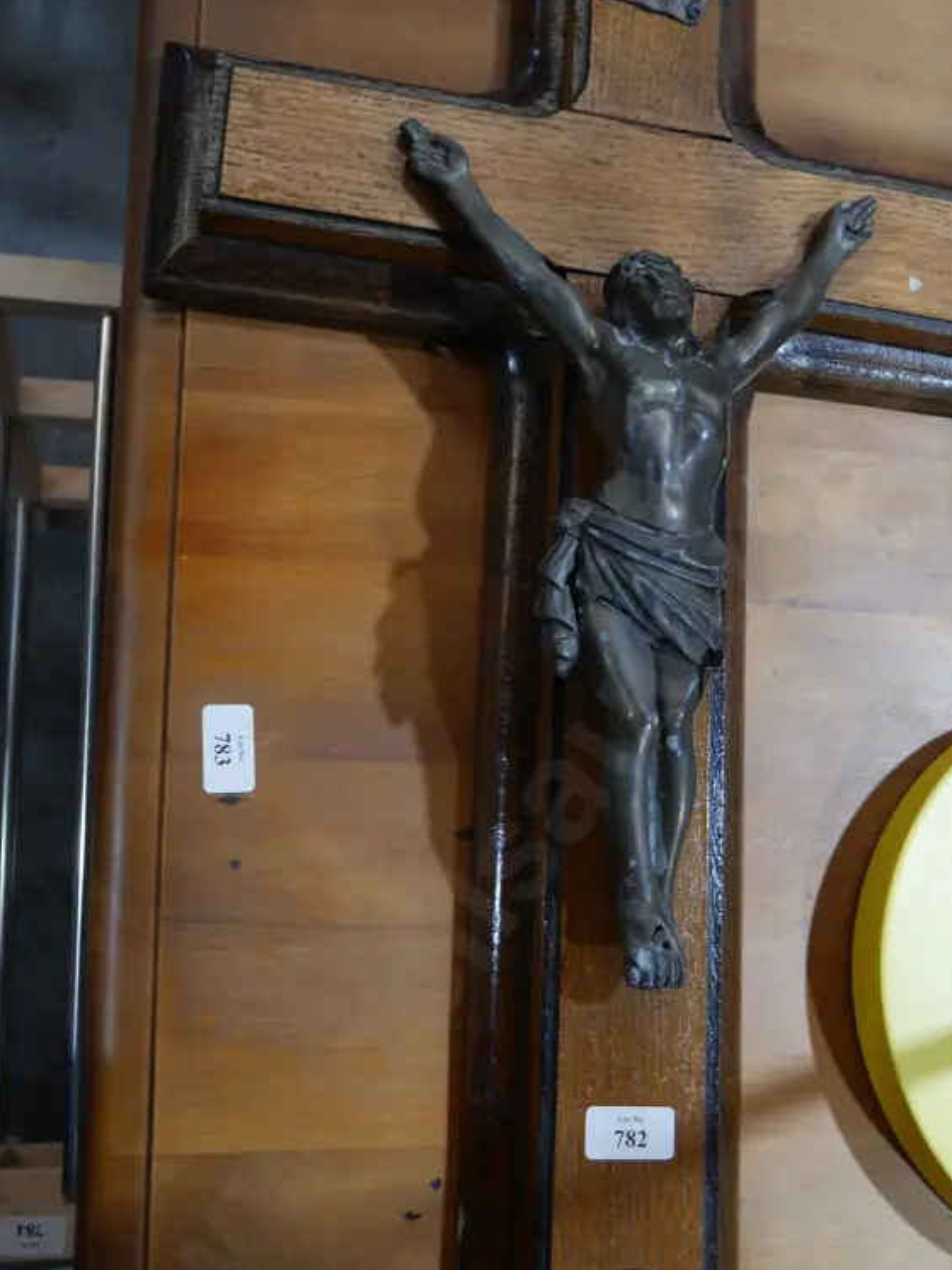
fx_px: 1613
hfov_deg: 32.6
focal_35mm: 44
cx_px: 624
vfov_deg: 42.9
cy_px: 716
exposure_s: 1/60
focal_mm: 16
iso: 320
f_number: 3.6
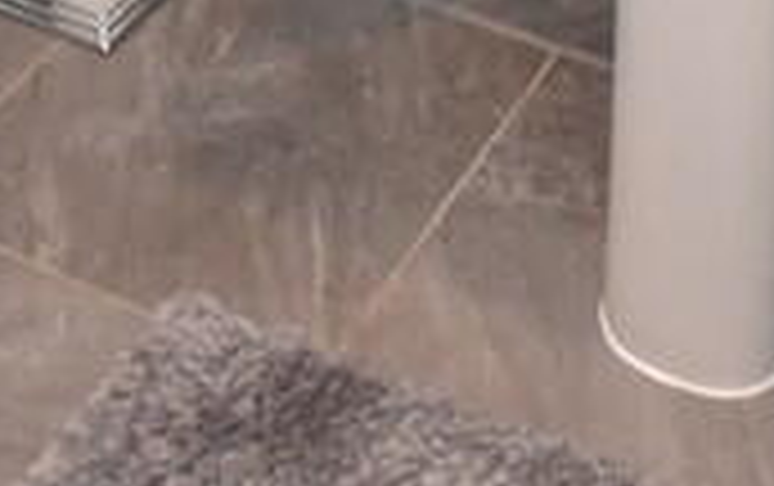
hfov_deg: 22.3
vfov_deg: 10.3
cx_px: 670
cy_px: -992
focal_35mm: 91
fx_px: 1922
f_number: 4
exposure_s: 1/125
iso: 1400
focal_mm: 10
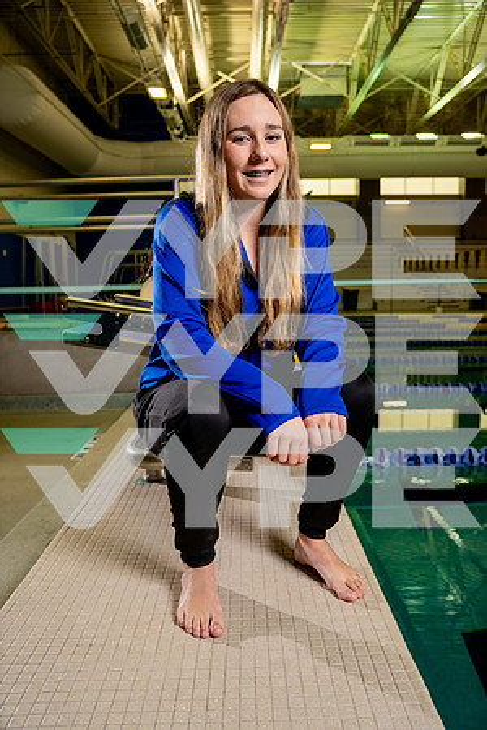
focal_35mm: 28
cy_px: 365
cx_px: 244
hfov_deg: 46.4
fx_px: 568
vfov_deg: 65.5
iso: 400
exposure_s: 1/200
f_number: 4
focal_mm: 28
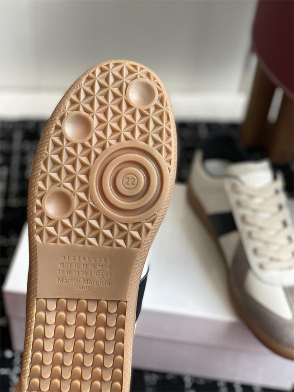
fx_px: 589
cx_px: 147
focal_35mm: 52
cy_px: 196
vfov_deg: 36.8
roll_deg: -6.2
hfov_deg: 28.0
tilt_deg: -42.7
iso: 20
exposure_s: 1/125
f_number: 2
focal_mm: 6
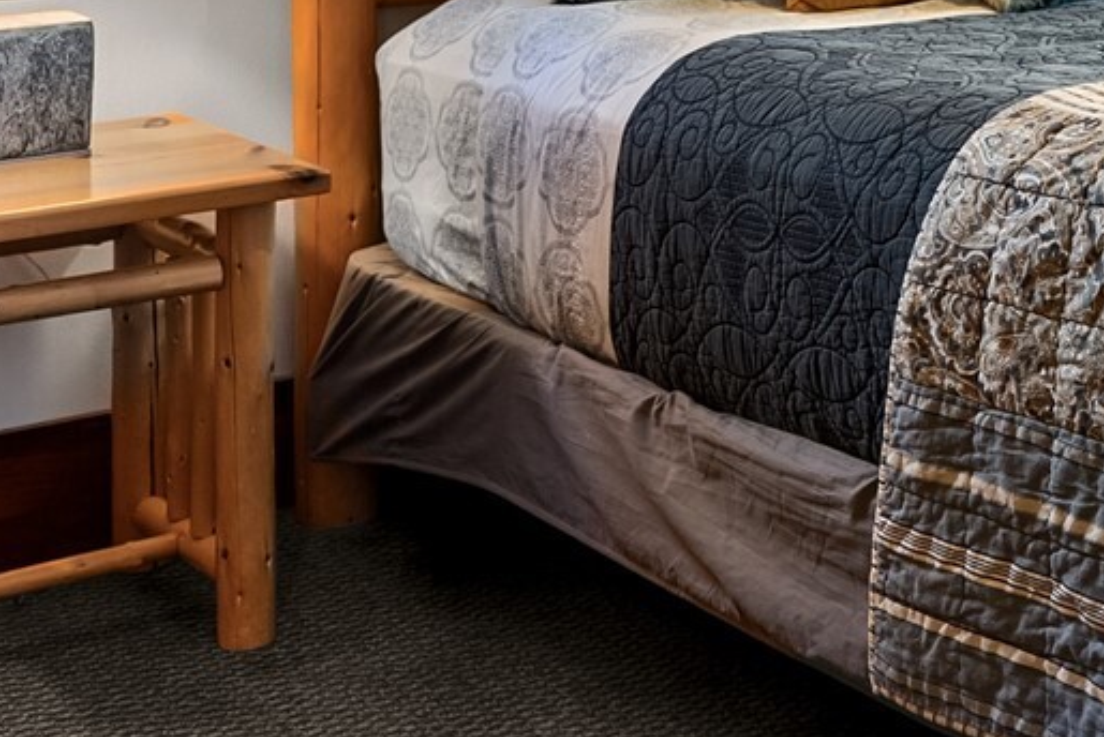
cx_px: 1358
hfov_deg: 23.3
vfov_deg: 16.2
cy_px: -270
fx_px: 2424
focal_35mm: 79
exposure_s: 1/15
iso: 400
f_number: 2.8
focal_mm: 24
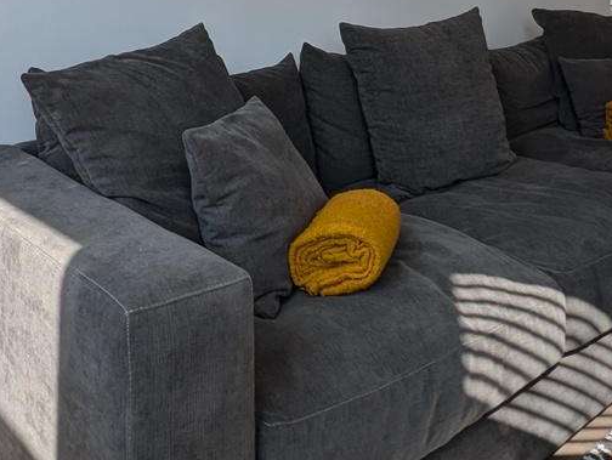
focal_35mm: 37
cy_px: -59
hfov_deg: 49.9
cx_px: 358
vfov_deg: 33.2
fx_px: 655
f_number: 2.2
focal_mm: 1.95
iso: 43
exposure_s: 1/517
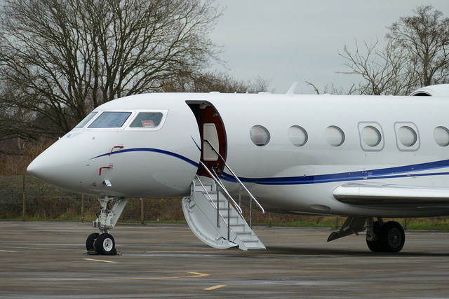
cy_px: 150
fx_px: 4316
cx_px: 224
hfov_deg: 6.0
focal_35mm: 346
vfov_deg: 4.0
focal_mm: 126.36
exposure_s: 1/250
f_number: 4
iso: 160
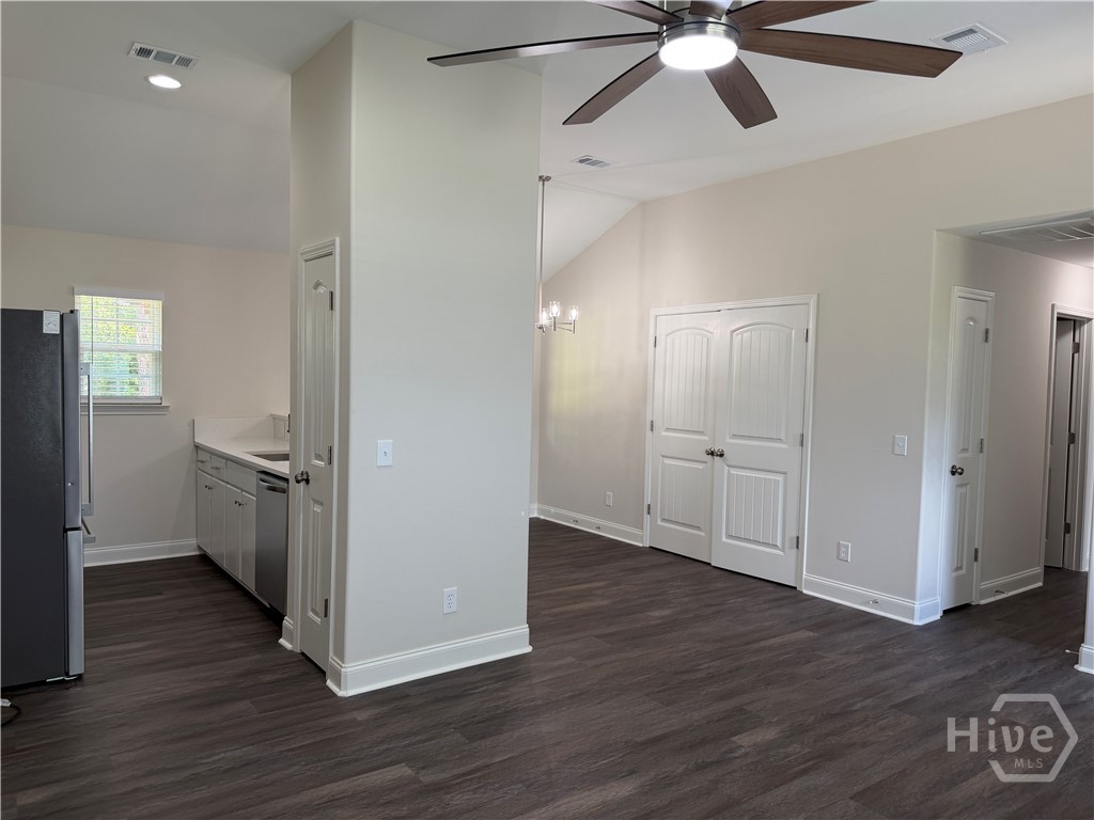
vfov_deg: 56.8
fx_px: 758
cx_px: 547
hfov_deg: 71.6
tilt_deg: -2.3
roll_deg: -1.7
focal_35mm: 24
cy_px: 410
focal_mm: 6.76
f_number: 1.78
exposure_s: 1/120
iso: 125
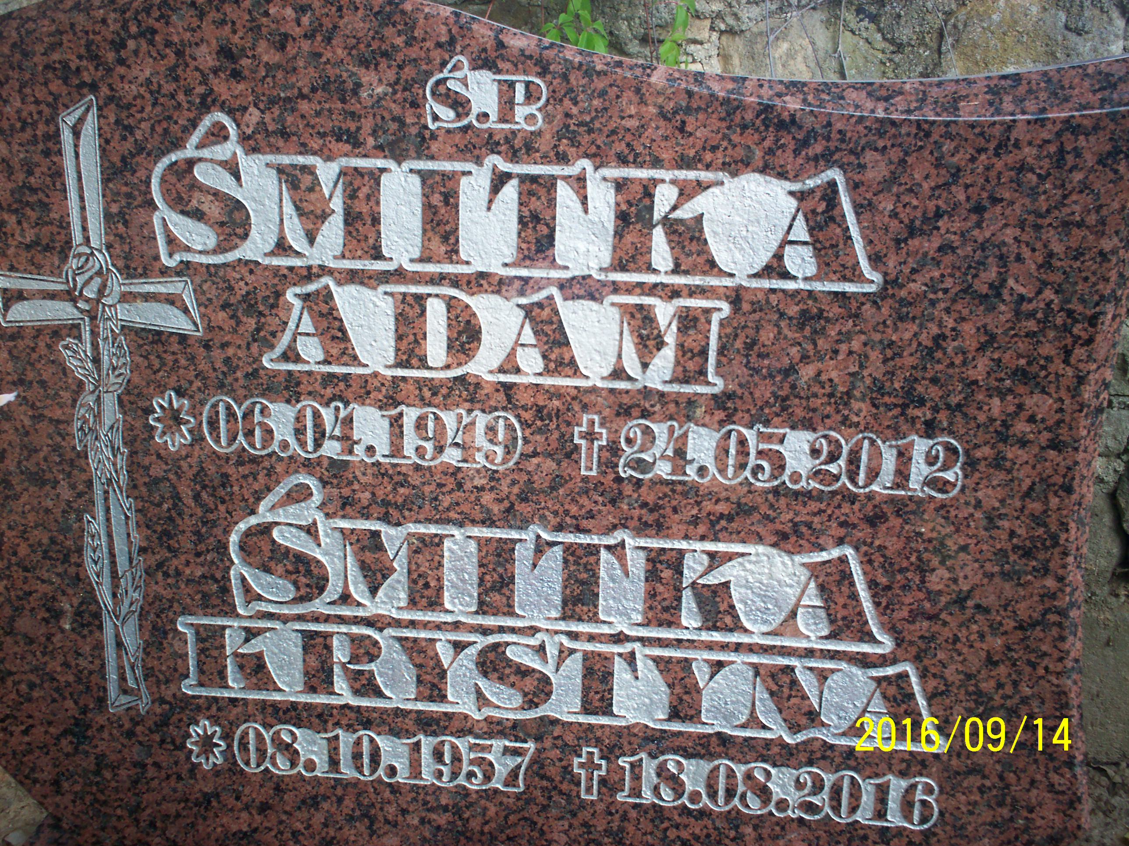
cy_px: 423
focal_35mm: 36
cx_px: 564
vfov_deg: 39.7
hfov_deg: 51.4
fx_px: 1174
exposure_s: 1/74.9
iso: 100
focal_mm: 6
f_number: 4.5
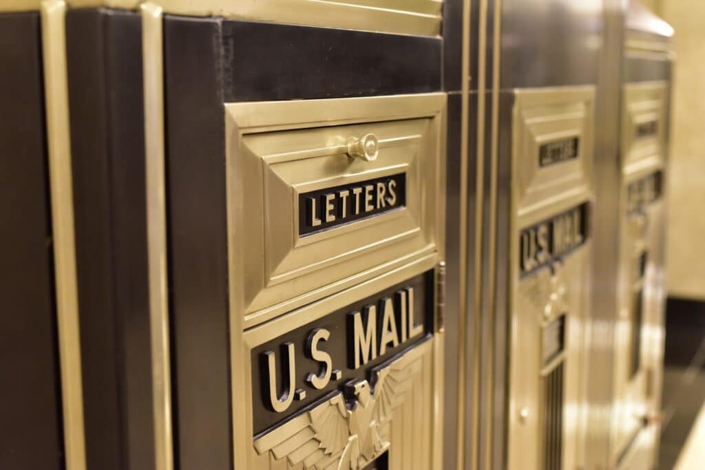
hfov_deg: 39.6
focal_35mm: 50
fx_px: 979
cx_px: 352
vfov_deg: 27.0
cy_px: 235
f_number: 4
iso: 2000
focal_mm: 50
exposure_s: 1/60
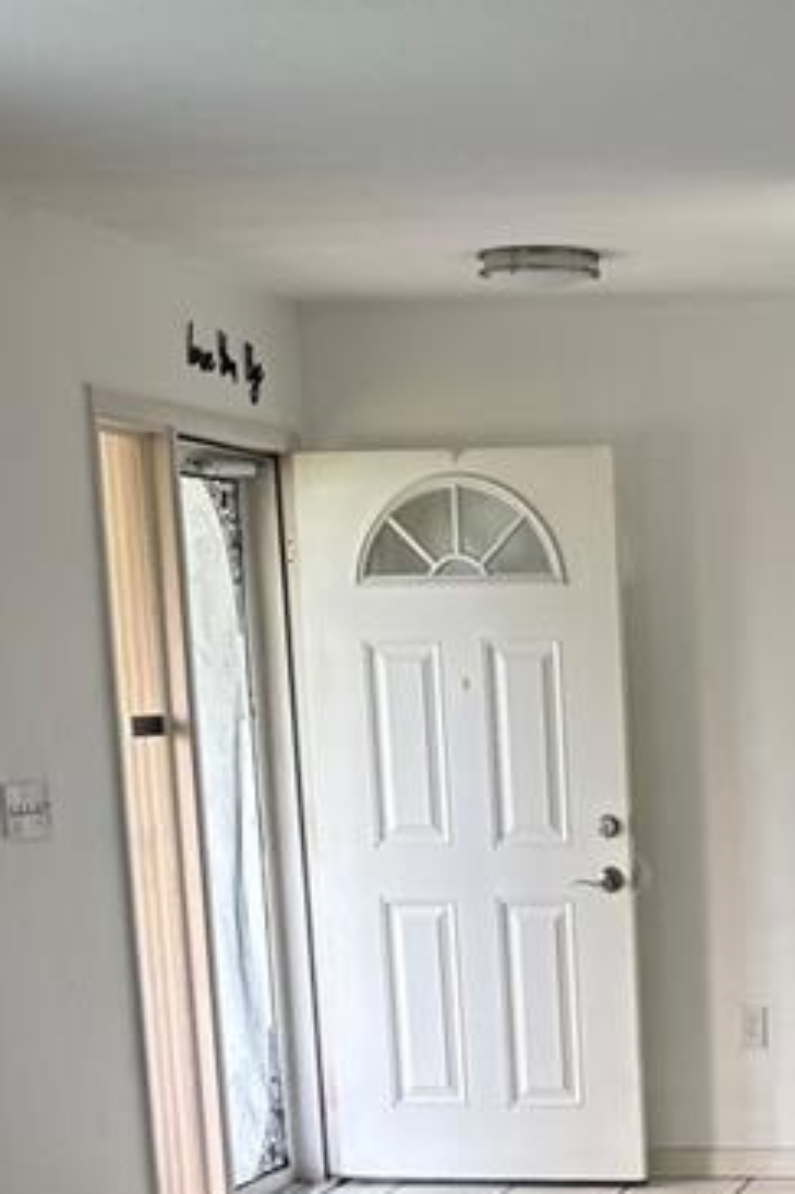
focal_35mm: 89
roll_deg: -0.1
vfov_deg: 21.3
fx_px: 2951
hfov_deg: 14.9
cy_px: 1426
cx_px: 936
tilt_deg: -13.8
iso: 100
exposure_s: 1/60
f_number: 1.6
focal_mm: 5.96
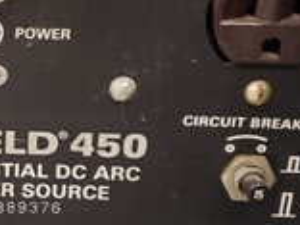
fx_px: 693
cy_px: 98
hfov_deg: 23.2
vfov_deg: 18.4
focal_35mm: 80
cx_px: -12
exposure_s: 1/10
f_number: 1.5
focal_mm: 4.3
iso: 320
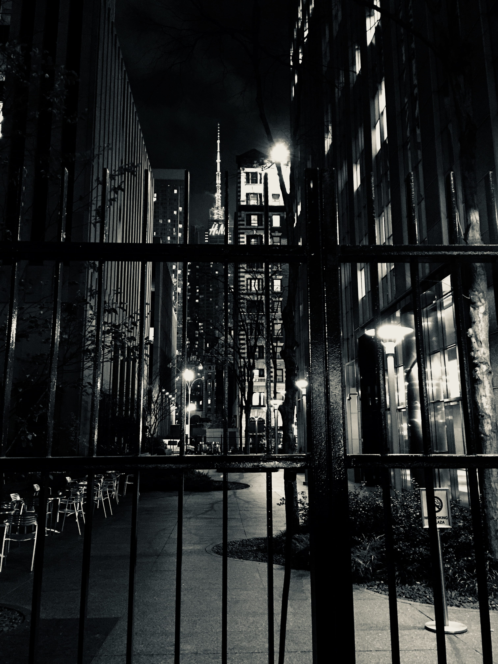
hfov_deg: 48.2
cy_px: 332
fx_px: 556
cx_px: 249
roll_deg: +0.2
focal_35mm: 29
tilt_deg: +10.8
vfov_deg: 61.7
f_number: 2.2
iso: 200
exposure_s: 1/4
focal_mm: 4.15
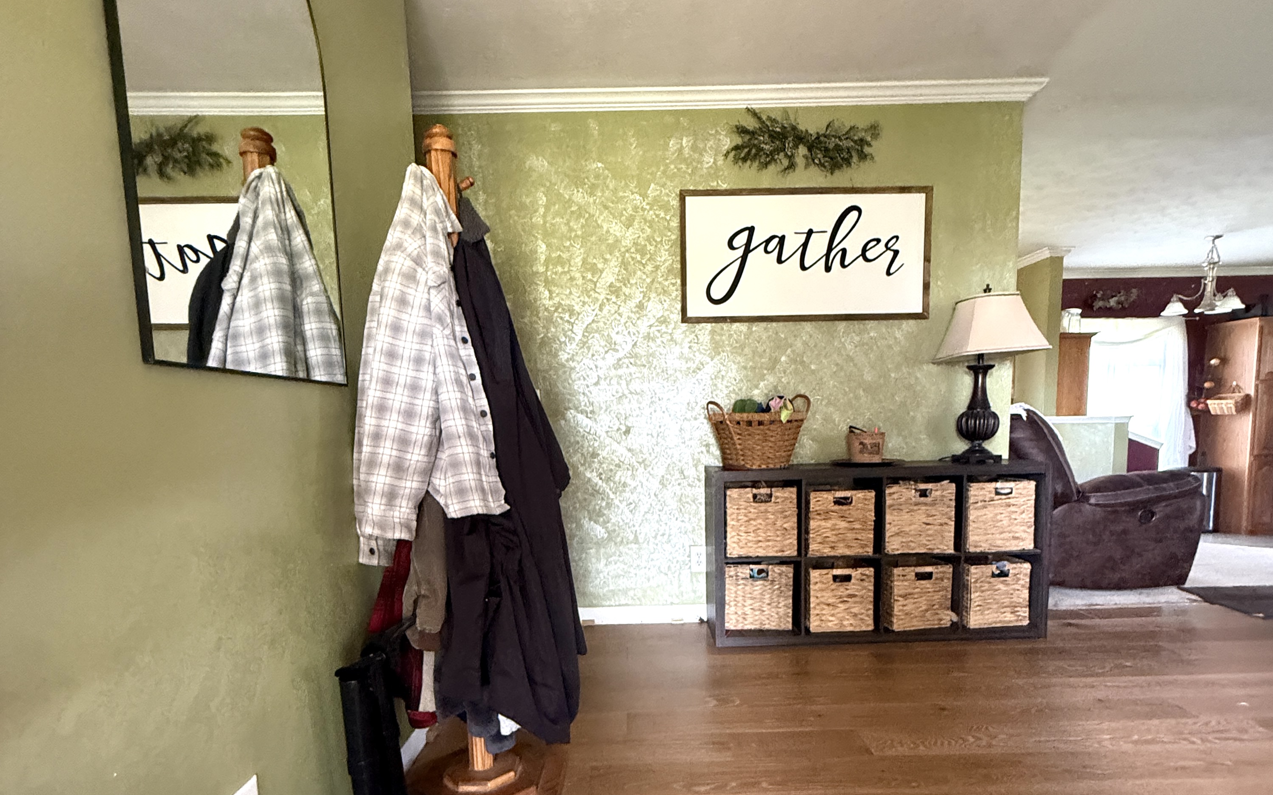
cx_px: 643
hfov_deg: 85.1
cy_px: 515
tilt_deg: -6.7
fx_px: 694
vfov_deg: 58.6
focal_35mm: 20
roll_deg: +2.0
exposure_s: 1/60
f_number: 2.2
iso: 640
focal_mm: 2.22
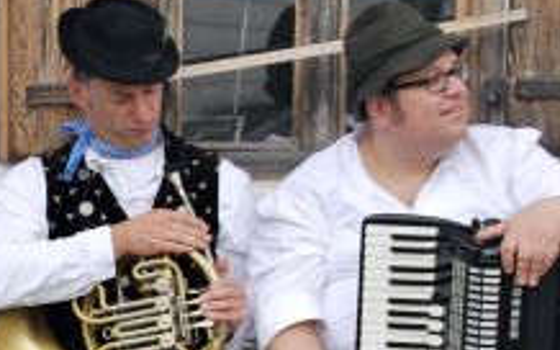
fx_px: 2402
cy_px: 355
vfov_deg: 8.3
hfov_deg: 13.0
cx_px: -54
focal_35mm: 158
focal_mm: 35
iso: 100
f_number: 6.3
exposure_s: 1/160
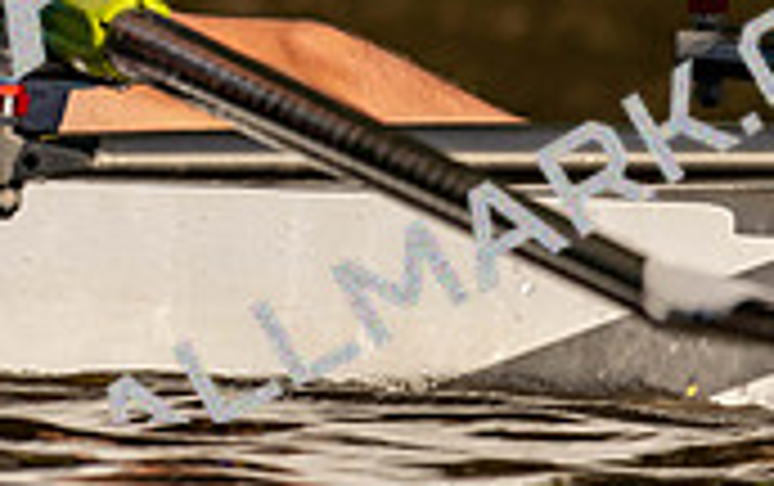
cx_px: -396
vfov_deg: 1.0
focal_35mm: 1374
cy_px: -349
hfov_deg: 1.5
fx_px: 29021
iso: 500
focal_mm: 400
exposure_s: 1/6400
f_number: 4.5
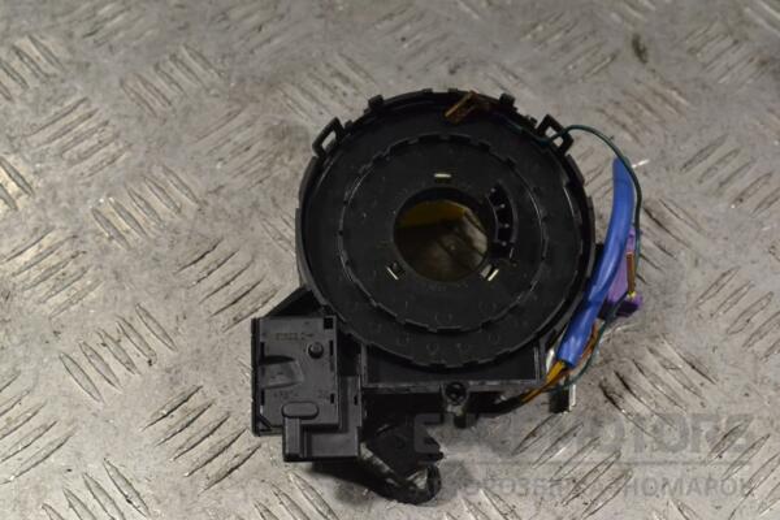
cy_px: 260
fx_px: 1300
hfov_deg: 33.4
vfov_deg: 22.6
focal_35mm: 60
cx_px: 390
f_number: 9
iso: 3200
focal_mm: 40
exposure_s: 1/320
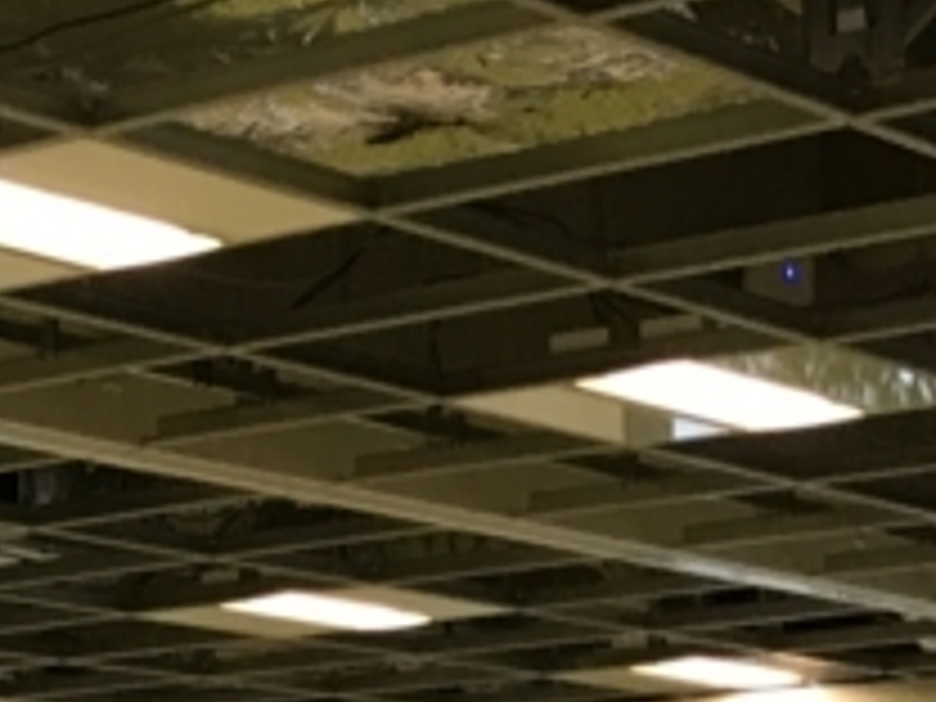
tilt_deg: +2.1
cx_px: -918
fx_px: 3731
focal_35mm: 138
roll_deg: -0.2
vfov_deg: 10.5
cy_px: 922
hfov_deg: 12.6
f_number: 1.8
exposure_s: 1/30
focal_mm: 3.99
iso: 25
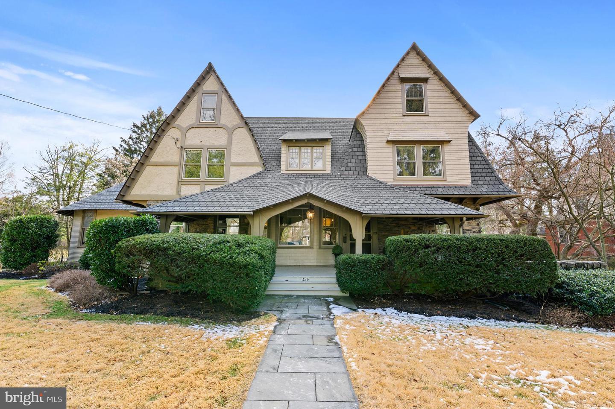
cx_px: 308
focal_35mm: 15
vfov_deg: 77.2
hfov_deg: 100.4
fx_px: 256
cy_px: 204
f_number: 7.1
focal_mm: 15
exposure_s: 1/100
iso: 500
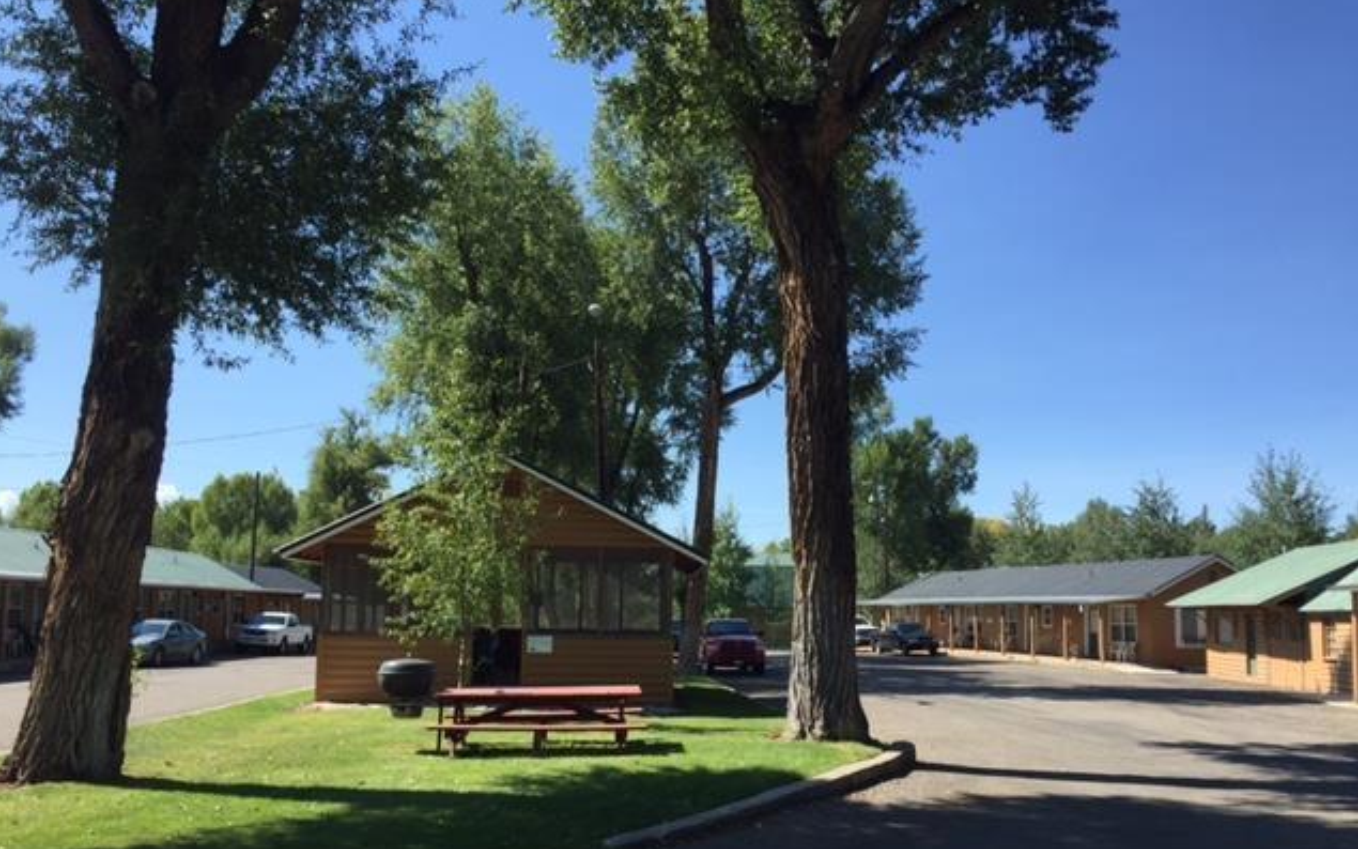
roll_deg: -0.6
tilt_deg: +4.1
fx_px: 1147
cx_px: 676
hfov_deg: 61.2
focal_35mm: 31
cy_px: 503
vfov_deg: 40.5
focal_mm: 4.15
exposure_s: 1/1464
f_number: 2.2
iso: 32
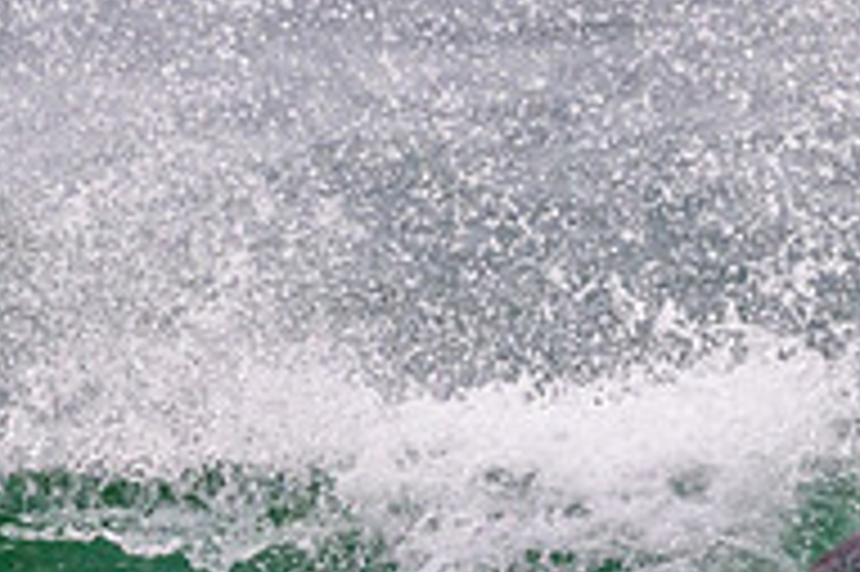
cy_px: 575
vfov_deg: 0.4
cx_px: 434
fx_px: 75112
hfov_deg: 0.7
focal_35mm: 3147
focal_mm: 800
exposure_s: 1/2000
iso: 1600
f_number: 11
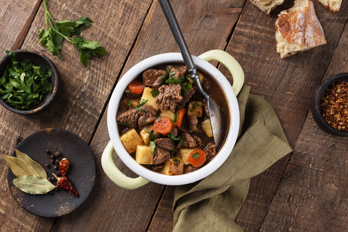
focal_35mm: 50
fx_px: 483
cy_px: 116
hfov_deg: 39.6
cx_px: 174
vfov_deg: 27.0
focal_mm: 50
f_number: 9
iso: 100
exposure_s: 1/100
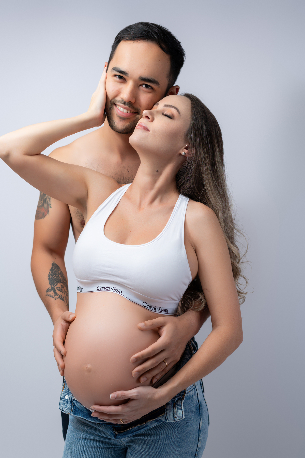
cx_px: 152
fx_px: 635
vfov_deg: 39.6
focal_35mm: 50
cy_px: 229
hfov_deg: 27.0
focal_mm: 50
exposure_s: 1/200
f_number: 4
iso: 100
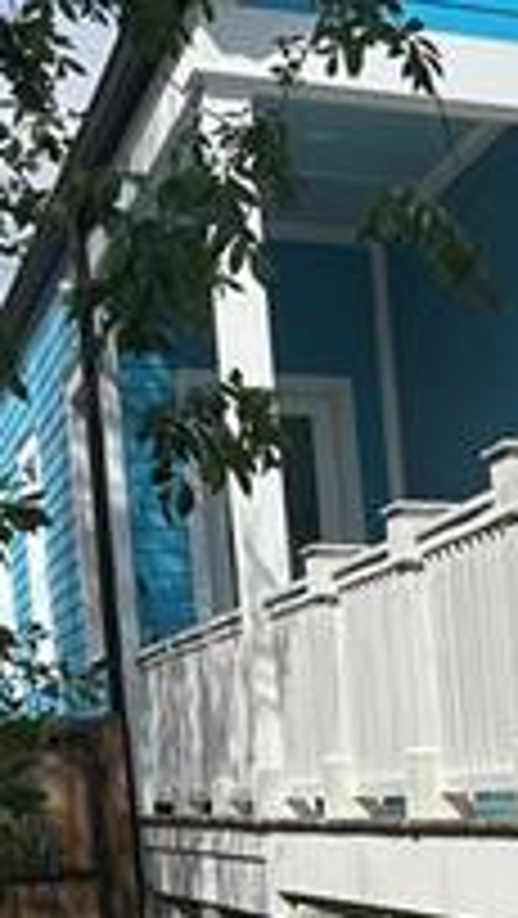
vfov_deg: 24.8
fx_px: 1999
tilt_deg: -2.7
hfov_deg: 13.2
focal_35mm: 82
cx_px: 964
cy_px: 891
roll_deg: +2.9
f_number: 1.78
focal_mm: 6.86
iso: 80
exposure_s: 1/7576
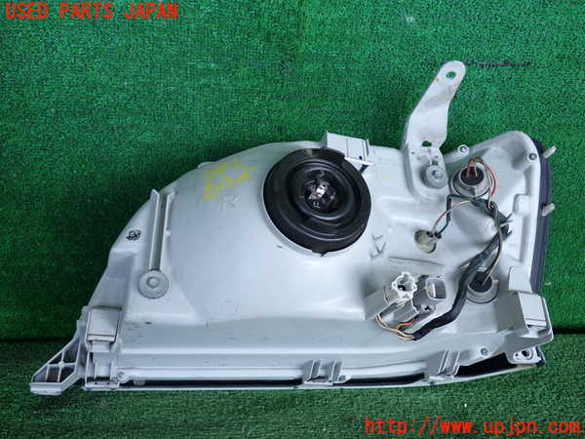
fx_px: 507
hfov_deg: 60.0
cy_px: 220
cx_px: 292
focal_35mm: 30
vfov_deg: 46.8
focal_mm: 5.4
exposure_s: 1/125
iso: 160
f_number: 2.3
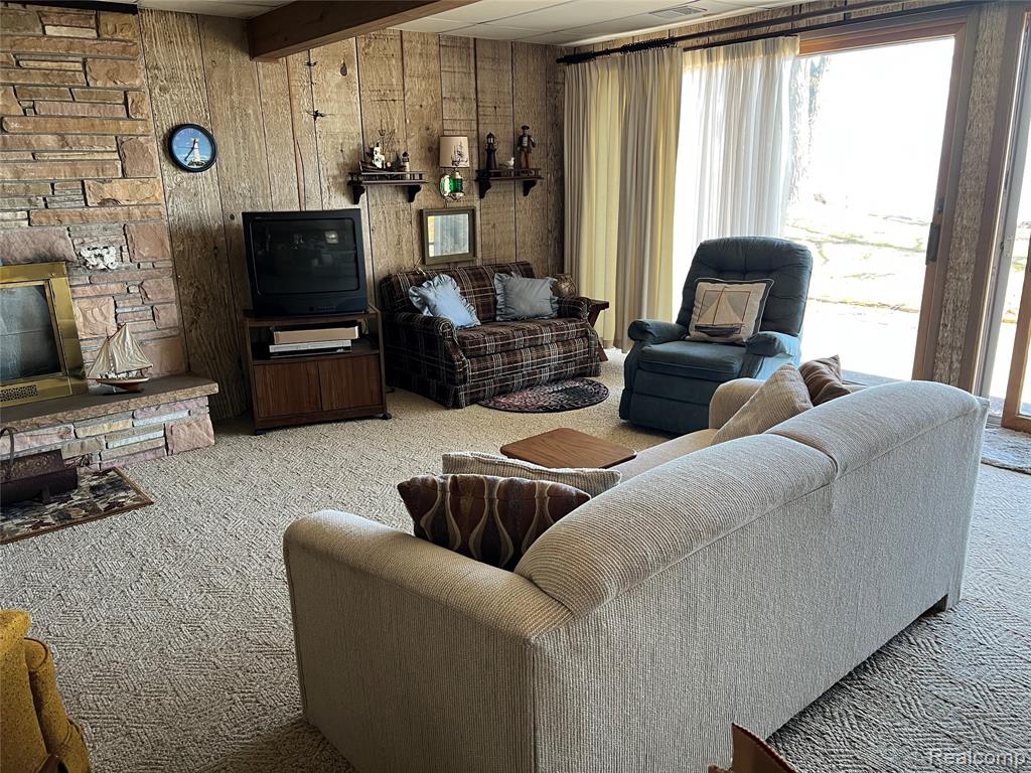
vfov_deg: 53.1
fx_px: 774
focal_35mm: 26
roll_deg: +1.8
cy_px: 386
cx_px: 516
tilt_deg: -16.8
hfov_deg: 67.3
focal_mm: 5.7
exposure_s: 1/69
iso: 125
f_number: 1.5
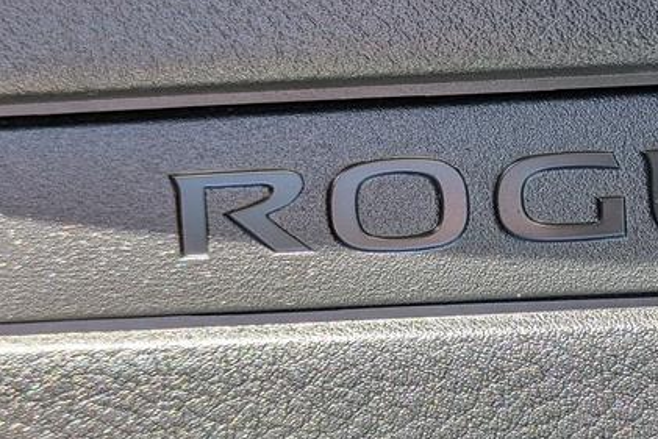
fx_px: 1444
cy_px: 217
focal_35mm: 79
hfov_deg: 25.1
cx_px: 562
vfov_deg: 17.3
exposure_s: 1/474
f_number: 1.89
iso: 49
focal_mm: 5.43
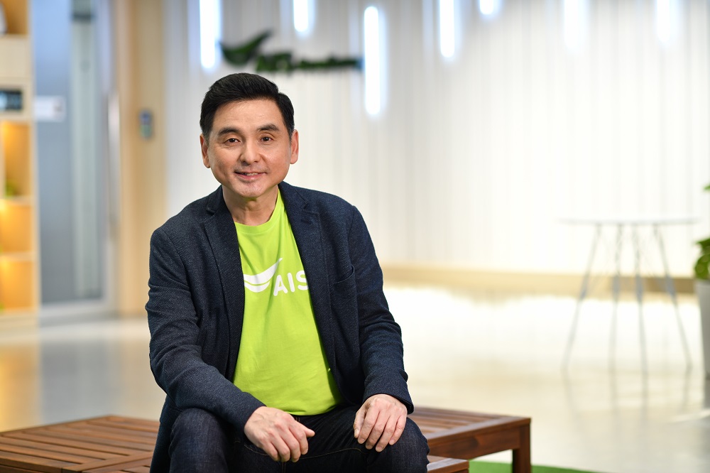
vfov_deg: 16.1
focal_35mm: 85
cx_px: 355
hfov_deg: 23.9
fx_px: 1676
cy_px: 236
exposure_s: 1/125
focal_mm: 85
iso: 500
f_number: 2.8
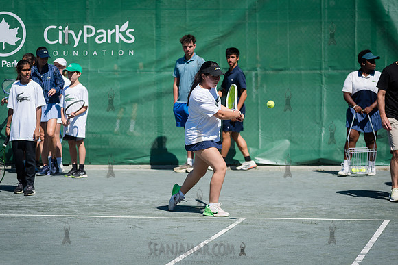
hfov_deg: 16.4
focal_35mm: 125
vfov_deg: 11.0
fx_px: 1382
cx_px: 199
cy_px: 132
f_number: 4
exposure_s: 1/2500
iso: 200
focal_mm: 125
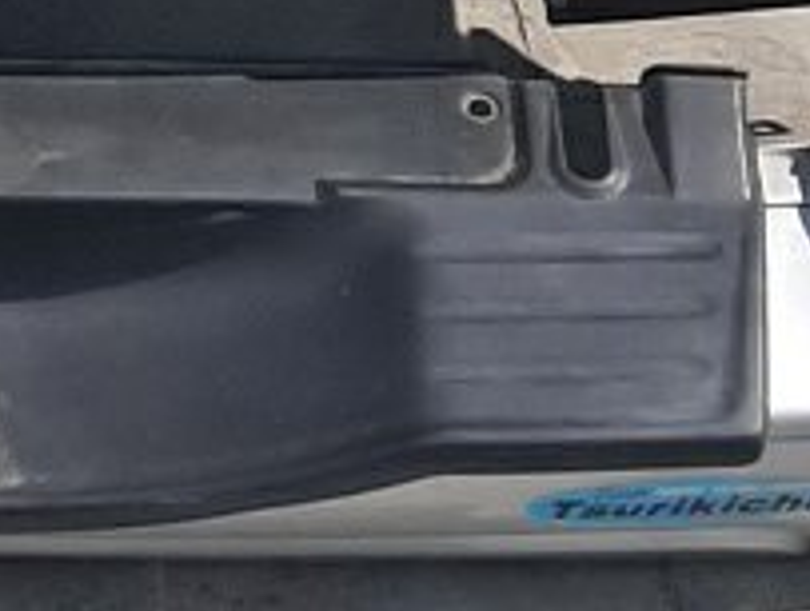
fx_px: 4313
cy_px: -535
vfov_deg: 7.8
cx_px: -475
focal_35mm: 184
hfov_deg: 10.3
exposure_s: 1/2907
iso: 40
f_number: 1.7
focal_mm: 3.93
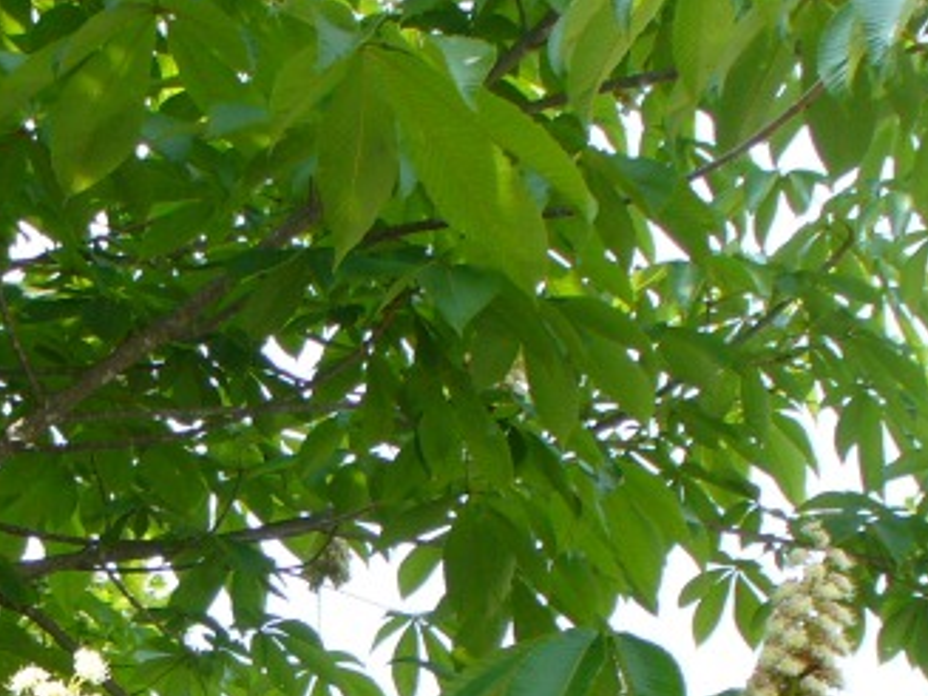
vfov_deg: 12.5
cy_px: 838
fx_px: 3109
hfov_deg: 16.8
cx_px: 128
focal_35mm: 116
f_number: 2.8
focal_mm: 6.1
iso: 80
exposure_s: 1/400
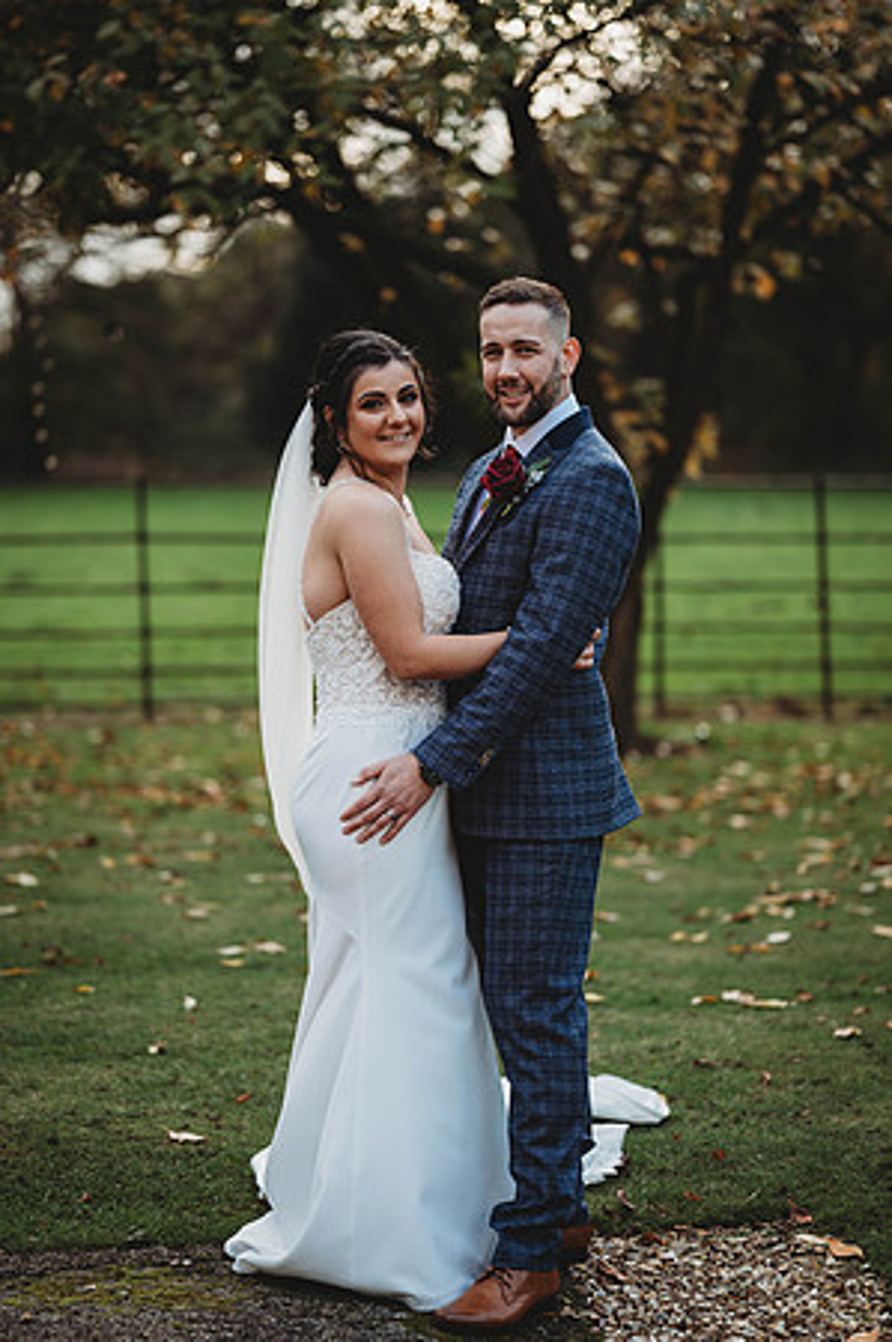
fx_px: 3166
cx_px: 446
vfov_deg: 23.9
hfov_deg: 16.0
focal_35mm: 85
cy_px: 671
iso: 100
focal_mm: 85
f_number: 1.8
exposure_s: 1/250
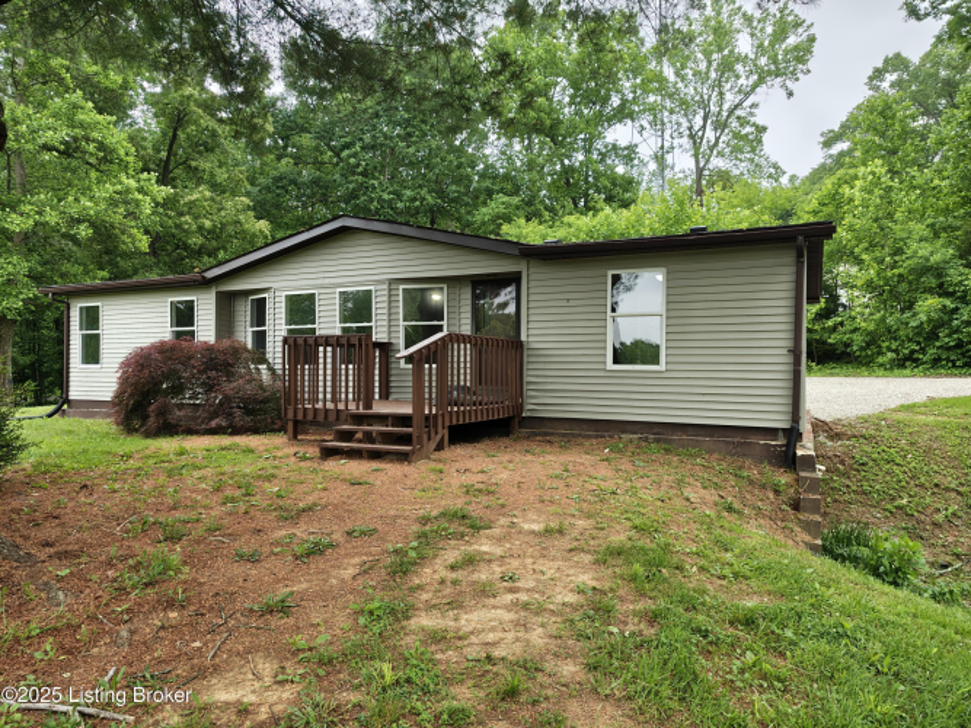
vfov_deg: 61.1
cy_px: 364
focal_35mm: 22
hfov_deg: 76.4
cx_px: 486
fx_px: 617
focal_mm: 5.41
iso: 334
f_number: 1.8
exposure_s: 1/120
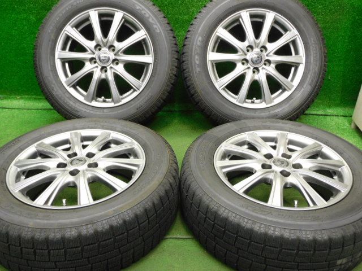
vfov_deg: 42.9
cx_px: 181
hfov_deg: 55.4
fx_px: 345
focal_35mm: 33
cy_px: 136
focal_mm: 5.9
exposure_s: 1/15
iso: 400
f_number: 3.6
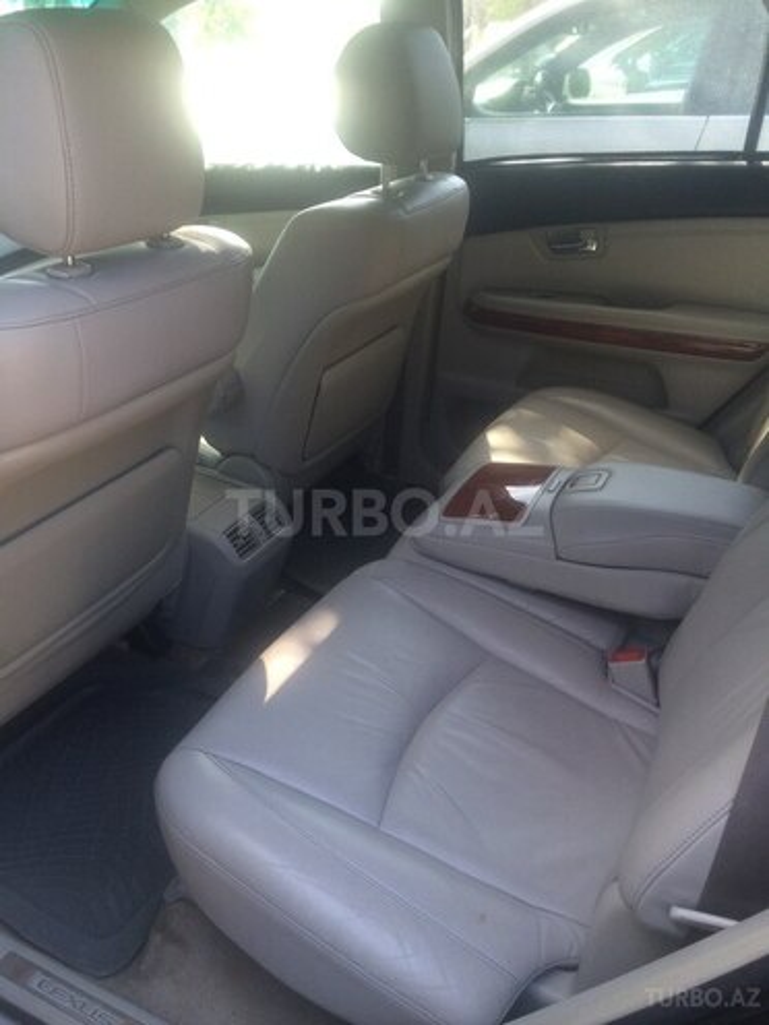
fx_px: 859
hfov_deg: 48.2
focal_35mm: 29
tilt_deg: -30.5
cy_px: 512
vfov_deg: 61.7
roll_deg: +0.9
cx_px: 384
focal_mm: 4.15
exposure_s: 1/100
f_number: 2.2
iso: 50
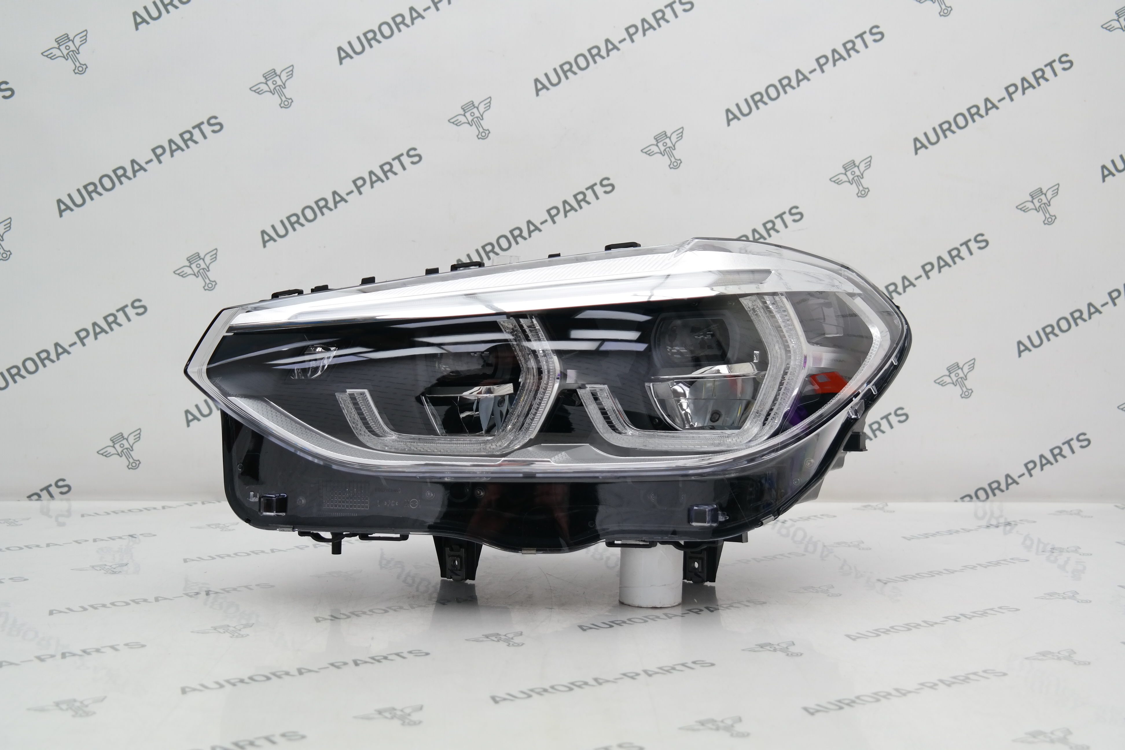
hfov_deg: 37.5
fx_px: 1656
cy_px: 375
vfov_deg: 25.5
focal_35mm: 53
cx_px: 562
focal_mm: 35
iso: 200
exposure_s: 1/100
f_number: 4.5
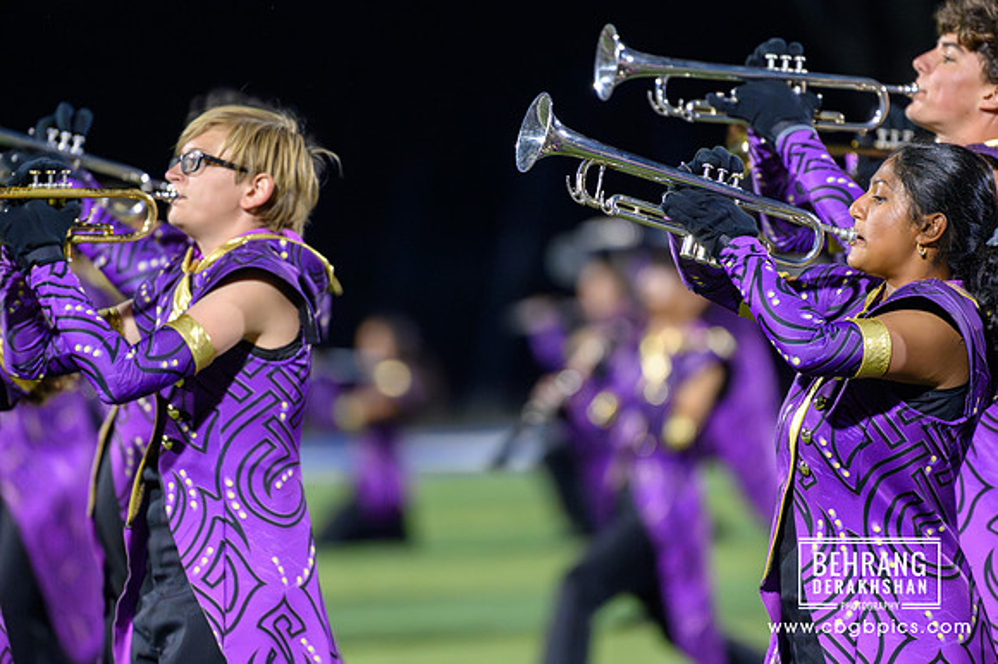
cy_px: 332
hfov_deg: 4.1
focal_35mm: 500
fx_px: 13853
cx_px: 499
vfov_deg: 2.7
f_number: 5.6
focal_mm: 500
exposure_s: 1/500
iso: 12800
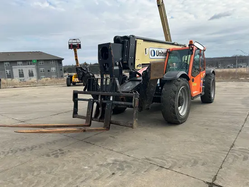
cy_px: 94
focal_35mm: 26
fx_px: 187
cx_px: 124
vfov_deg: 53.1
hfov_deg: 67.3
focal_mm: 5.7
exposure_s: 1/2404
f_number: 1.5
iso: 50
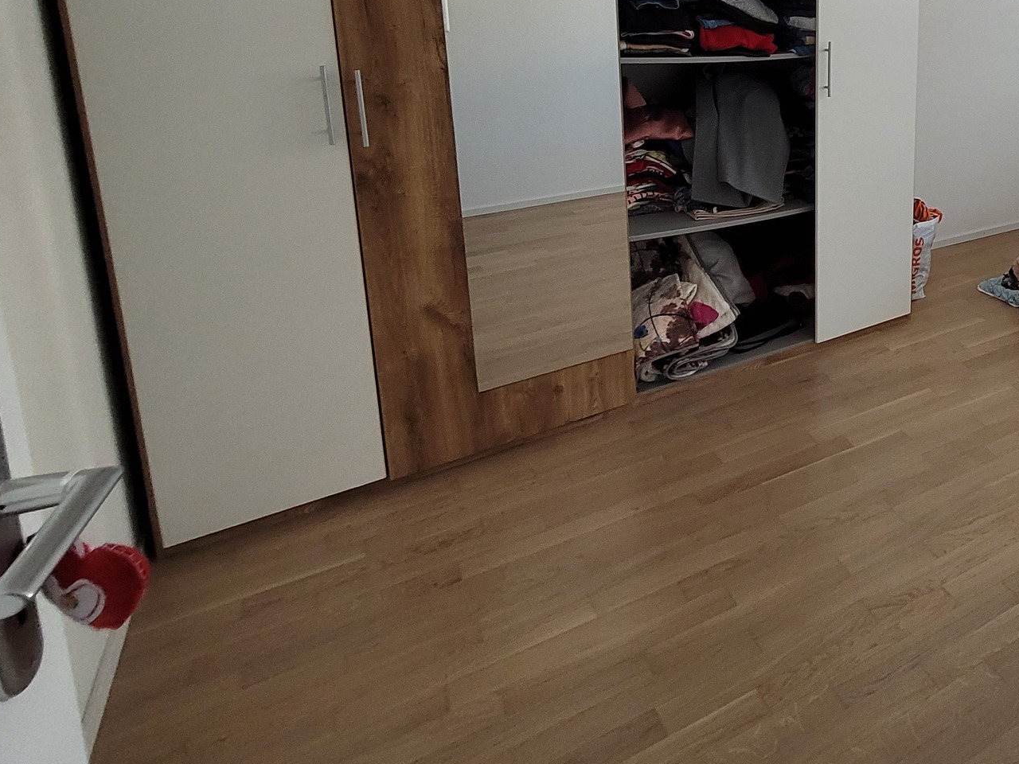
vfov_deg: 48.6
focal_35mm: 26
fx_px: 765
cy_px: 105
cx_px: 920
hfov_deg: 57.6
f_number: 2.2
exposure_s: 1/50
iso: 200
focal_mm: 1.74
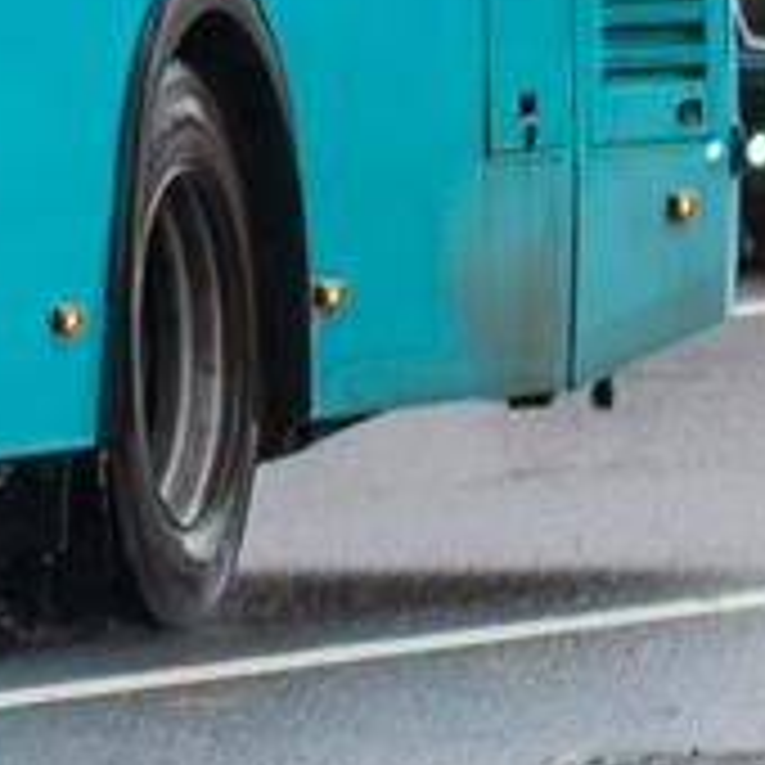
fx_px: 9351
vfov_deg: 4.6
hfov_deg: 4.5
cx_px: -1665
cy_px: -630
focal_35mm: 374
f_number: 5
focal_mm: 50
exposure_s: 1/160
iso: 400
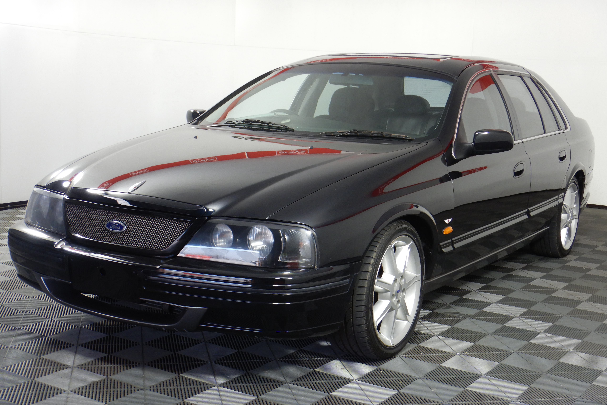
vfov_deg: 27.0
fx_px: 843
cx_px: 303
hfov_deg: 39.6
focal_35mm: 50
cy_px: 213
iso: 160
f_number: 4.3
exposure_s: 1/30
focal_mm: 8.5
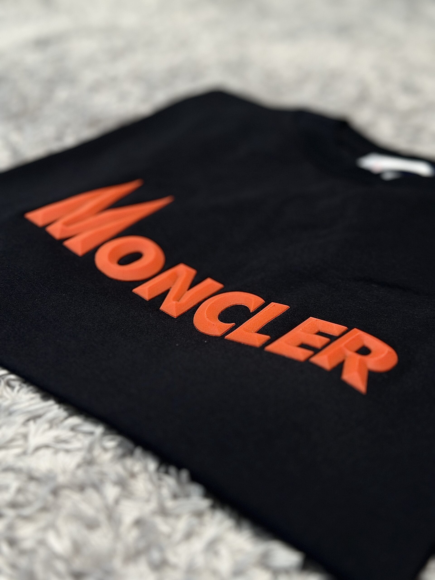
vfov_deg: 39.7
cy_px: 290
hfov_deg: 30.3
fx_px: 804
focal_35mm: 48
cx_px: 218
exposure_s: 1/60
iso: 100
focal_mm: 6.86
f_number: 1.78
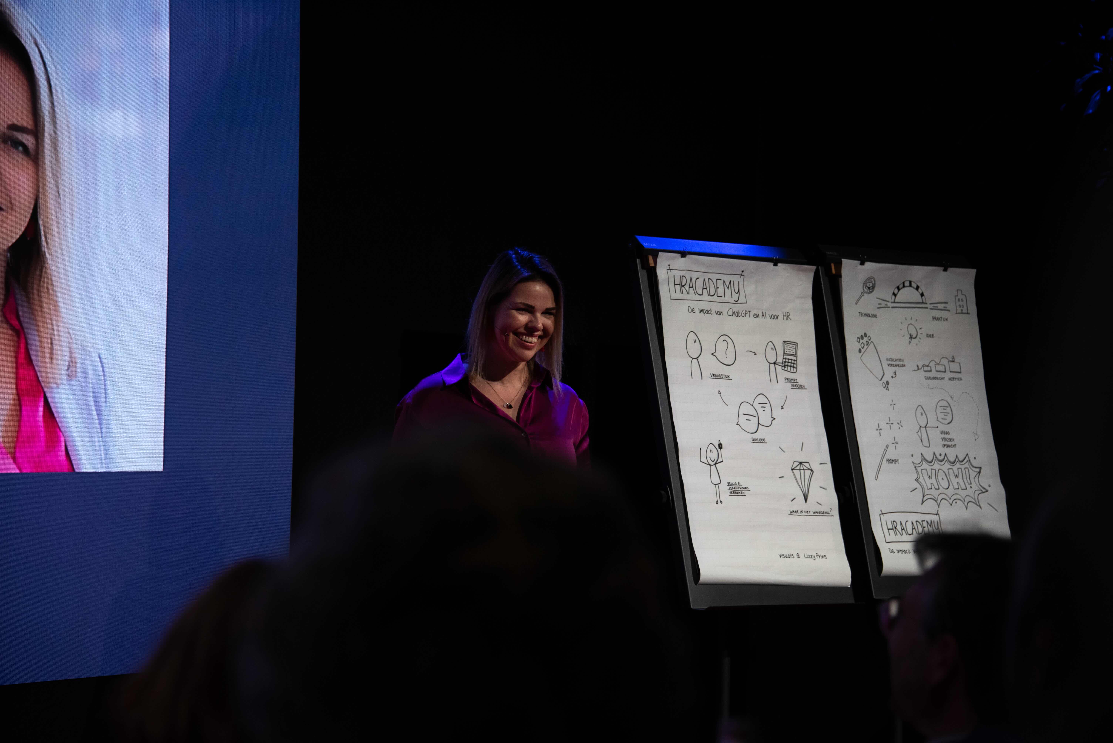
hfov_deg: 18.3
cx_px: 556
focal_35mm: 112
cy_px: 372
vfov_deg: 12.2
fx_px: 3464
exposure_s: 1/160
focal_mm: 112
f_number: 5.3
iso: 1000
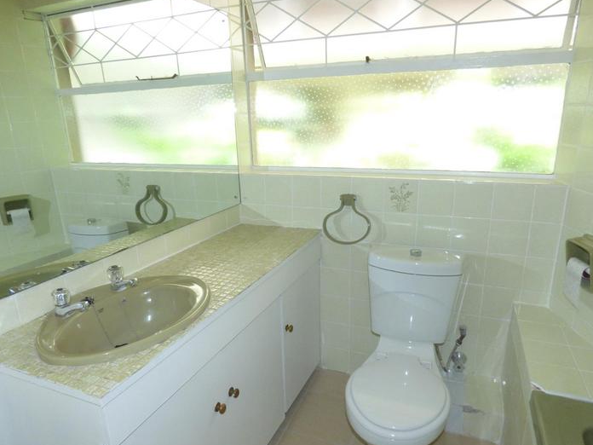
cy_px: 236
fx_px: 394
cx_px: 300
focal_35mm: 23
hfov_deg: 73.9
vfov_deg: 58.8
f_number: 4.5
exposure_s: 1/80
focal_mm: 3.58
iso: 400
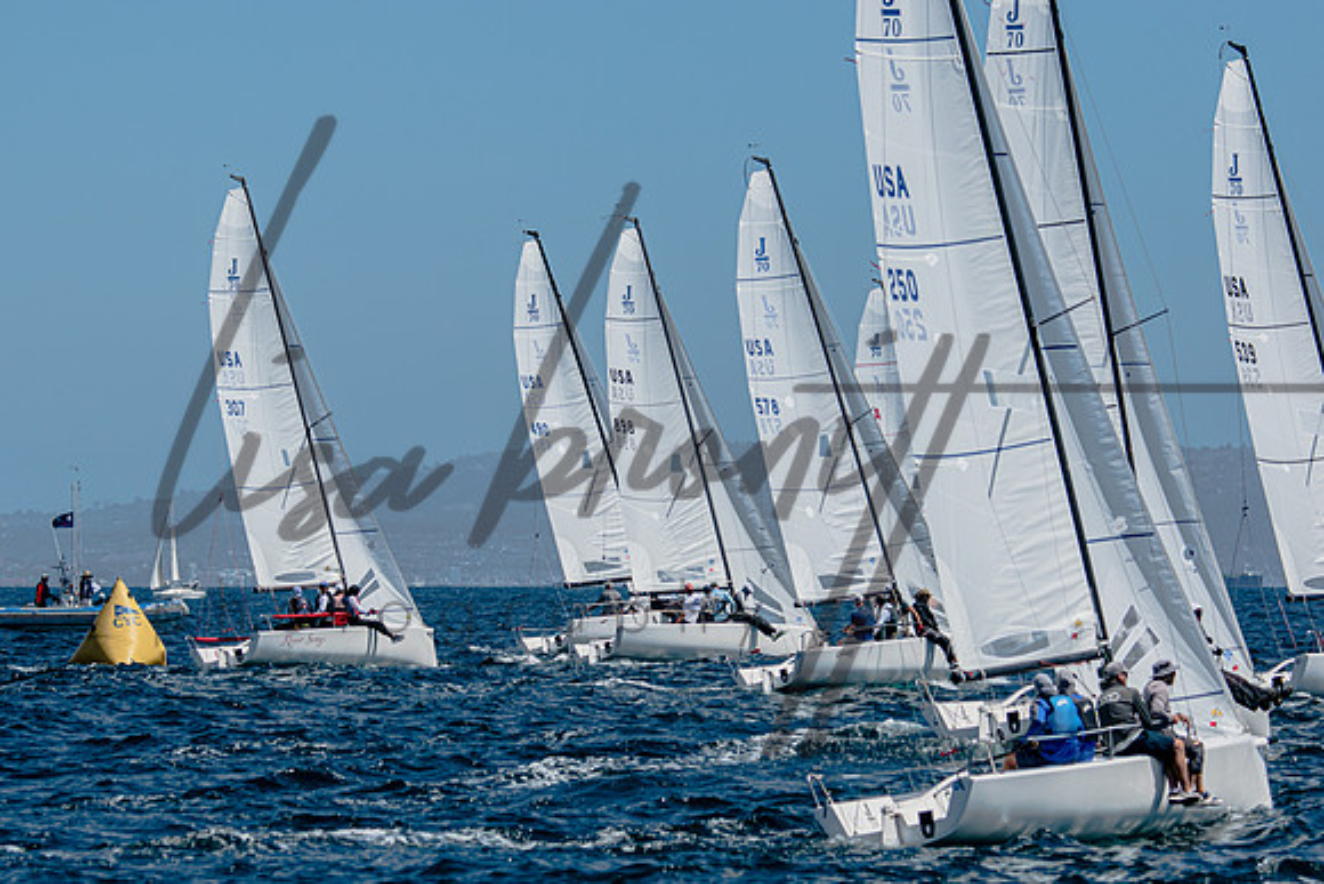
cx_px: 662
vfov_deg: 5.5
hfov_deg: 8.2
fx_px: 9200
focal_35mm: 250
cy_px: 442
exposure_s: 1/2000
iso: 200
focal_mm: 165
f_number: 5
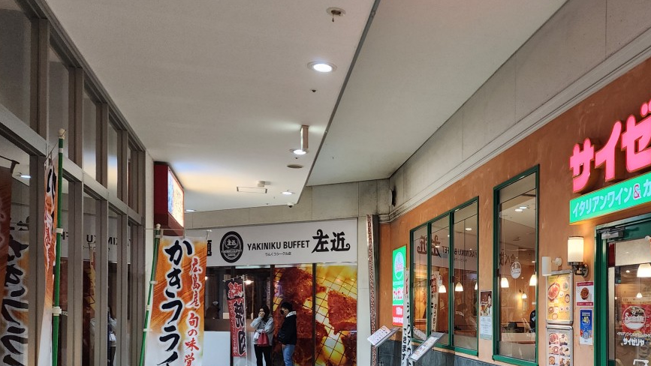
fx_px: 639
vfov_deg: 31.2
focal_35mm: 37
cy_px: 292
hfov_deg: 52.3
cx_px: 465
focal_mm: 6.4
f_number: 1.8
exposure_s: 1/120
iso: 200
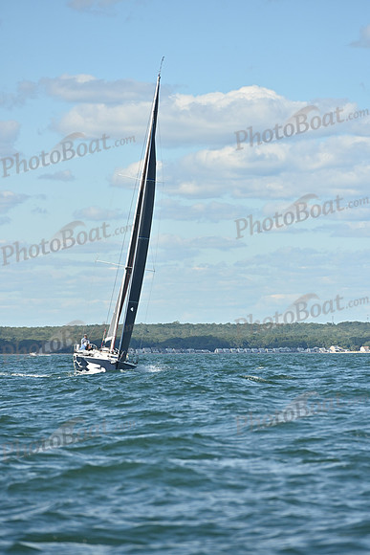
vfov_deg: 10.3
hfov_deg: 6.9
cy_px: 278
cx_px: 185
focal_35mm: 200
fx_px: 3081
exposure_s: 1/3200
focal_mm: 200
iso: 320
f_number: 5
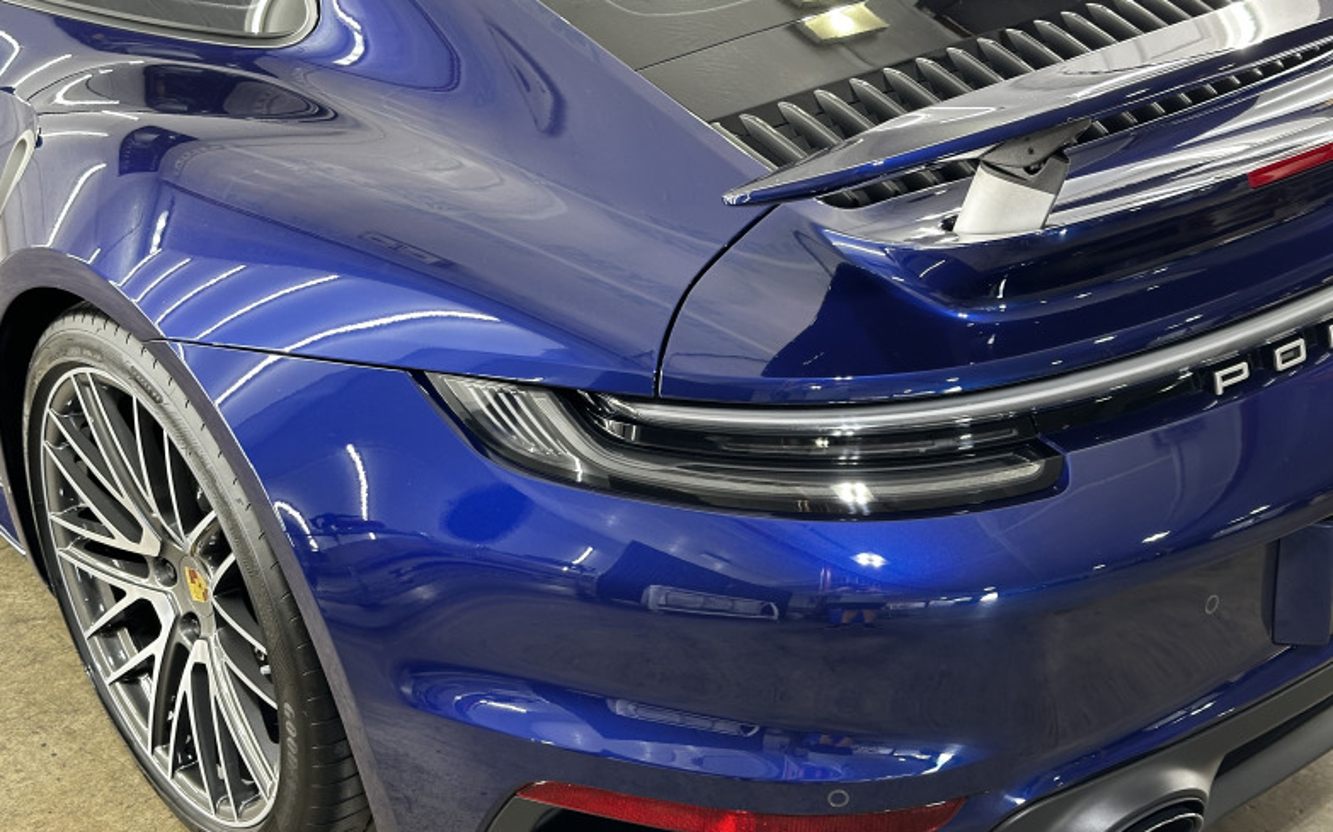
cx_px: 666
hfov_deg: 38.9
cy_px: 478
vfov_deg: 24.8
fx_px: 1889
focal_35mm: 52
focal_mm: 6.86
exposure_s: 1/60
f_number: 1.78
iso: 160
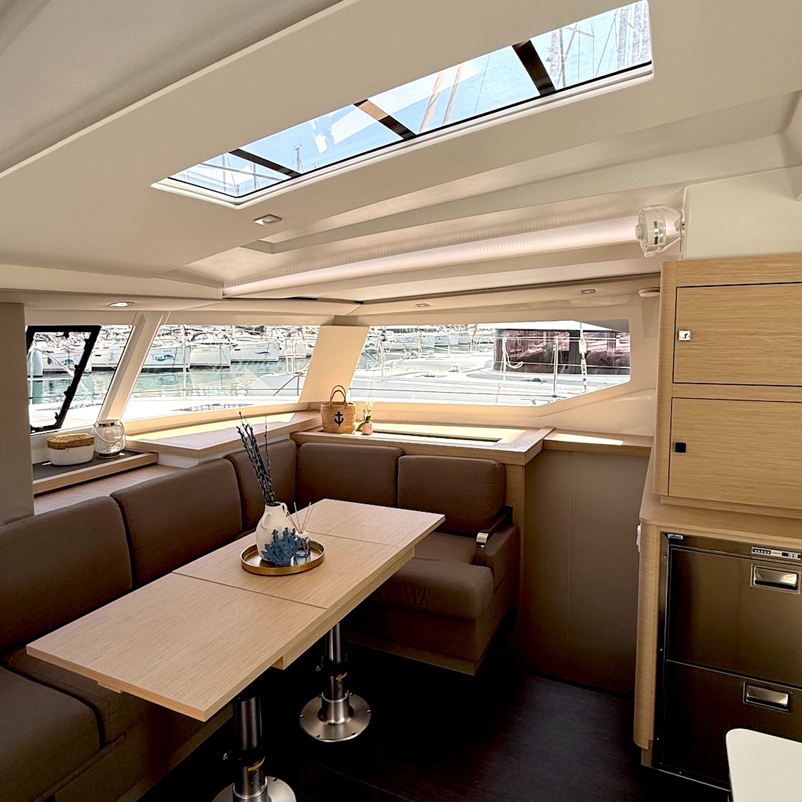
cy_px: 394
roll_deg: +1.1
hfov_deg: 69.6
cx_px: 386
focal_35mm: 22
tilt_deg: -5.9
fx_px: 577
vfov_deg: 69.6
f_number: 2.2
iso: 50
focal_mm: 2.22
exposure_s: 1/468
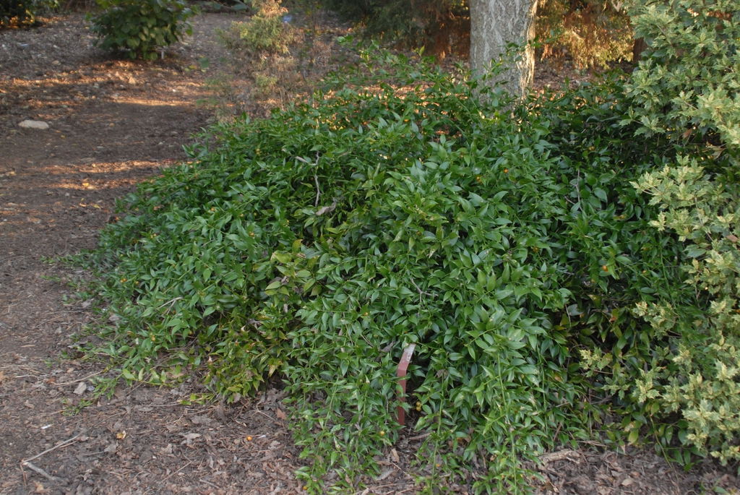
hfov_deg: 46.4
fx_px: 864
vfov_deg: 32.0
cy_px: 248
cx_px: 370
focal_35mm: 42
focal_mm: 28
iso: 400
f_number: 4.5
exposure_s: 1/80
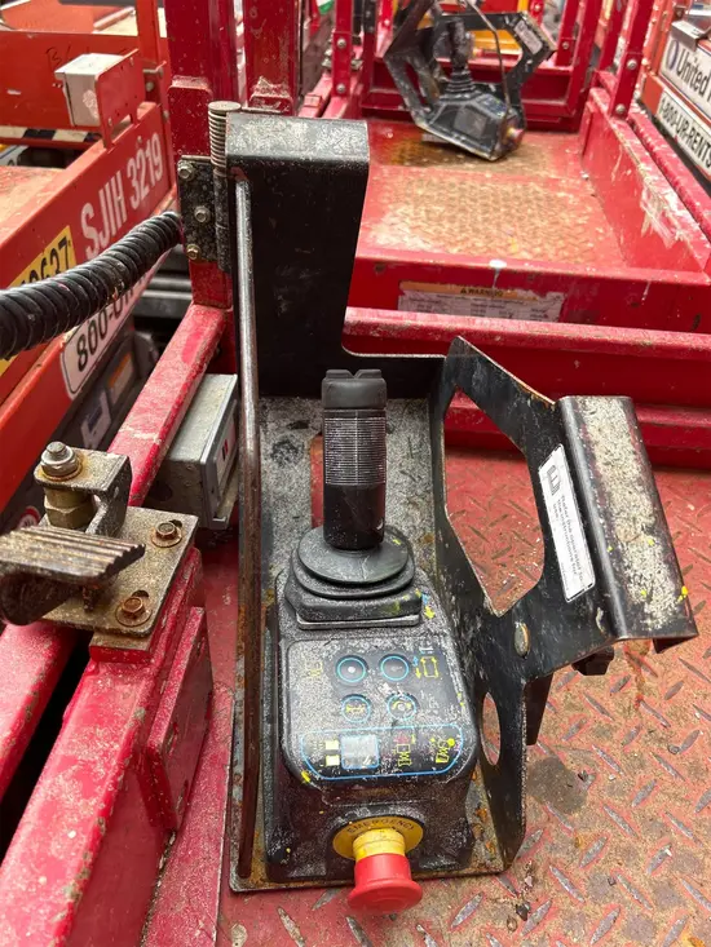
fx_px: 712
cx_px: 356
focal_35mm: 26
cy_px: 474
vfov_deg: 67.3
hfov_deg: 53.1
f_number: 1.5
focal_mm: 5.7
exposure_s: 1/471
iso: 50
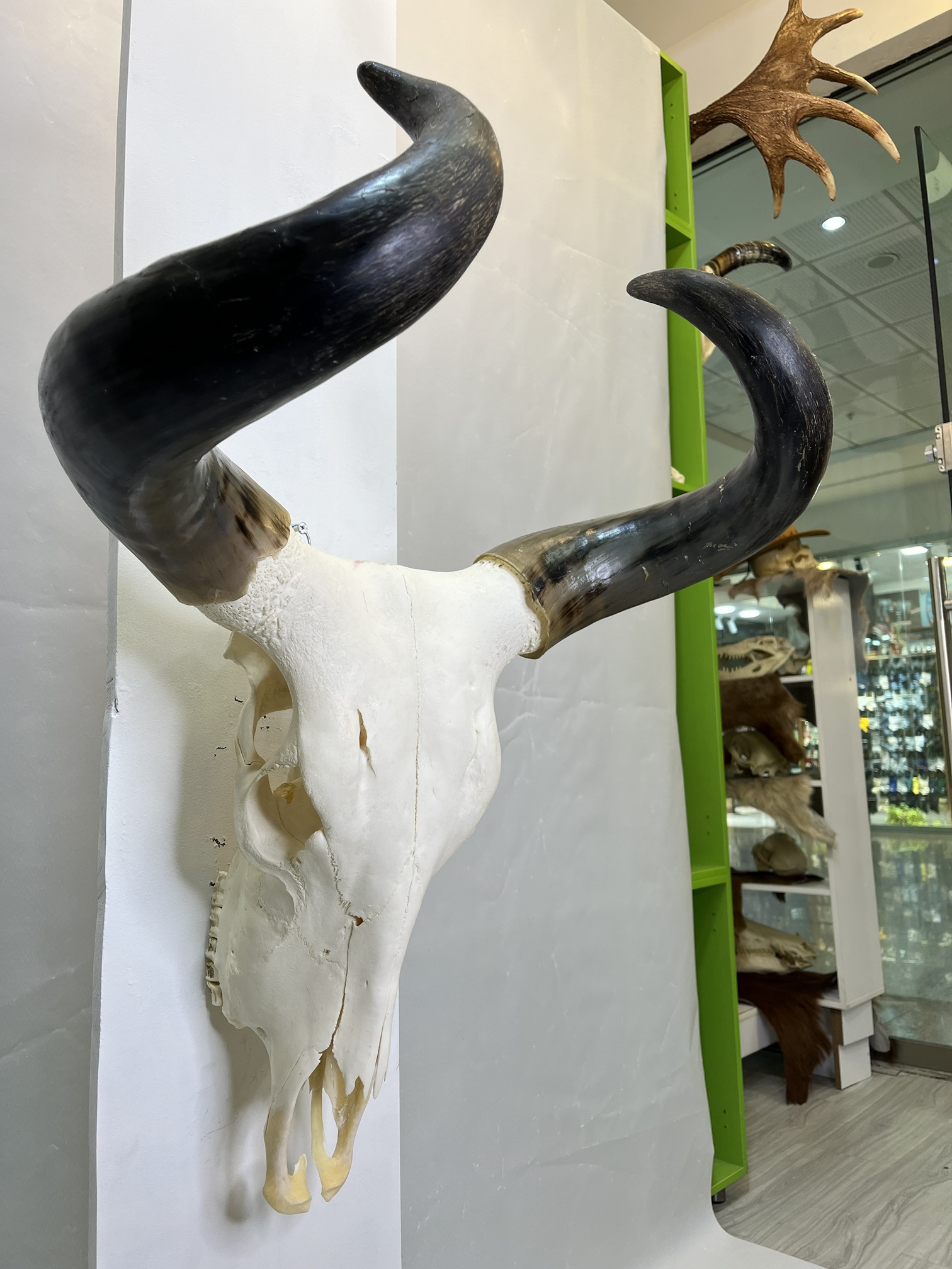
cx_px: 476
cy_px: 634
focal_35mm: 26
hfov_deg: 53.1
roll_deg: +1.8
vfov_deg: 67.3
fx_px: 953
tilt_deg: +6.7
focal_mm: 5.1
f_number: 1.6
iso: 40
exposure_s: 1/126
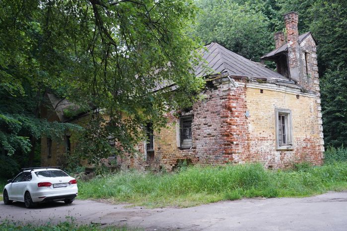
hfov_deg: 55.8
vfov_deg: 38.9
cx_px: 174
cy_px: 116
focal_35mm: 34
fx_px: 328
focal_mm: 34
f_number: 4
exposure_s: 1/160
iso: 4000
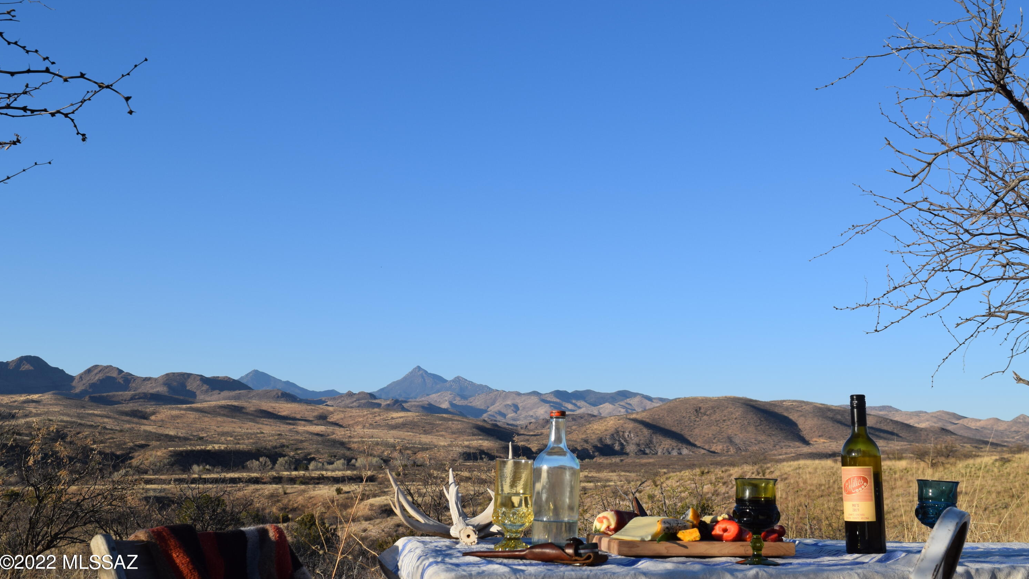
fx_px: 1119
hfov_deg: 49.4
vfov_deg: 29.0
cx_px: 514
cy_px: 249
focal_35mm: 41
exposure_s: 1/400
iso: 200
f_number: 10
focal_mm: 26
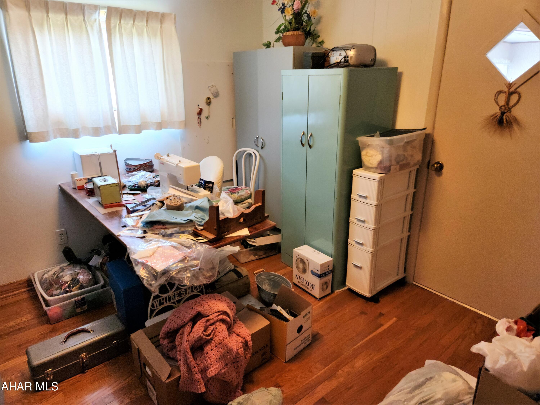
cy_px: 202
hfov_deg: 73.9
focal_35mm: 23
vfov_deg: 58.9
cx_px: 270
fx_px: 359
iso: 250
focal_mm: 5.4
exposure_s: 1/60
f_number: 1.8
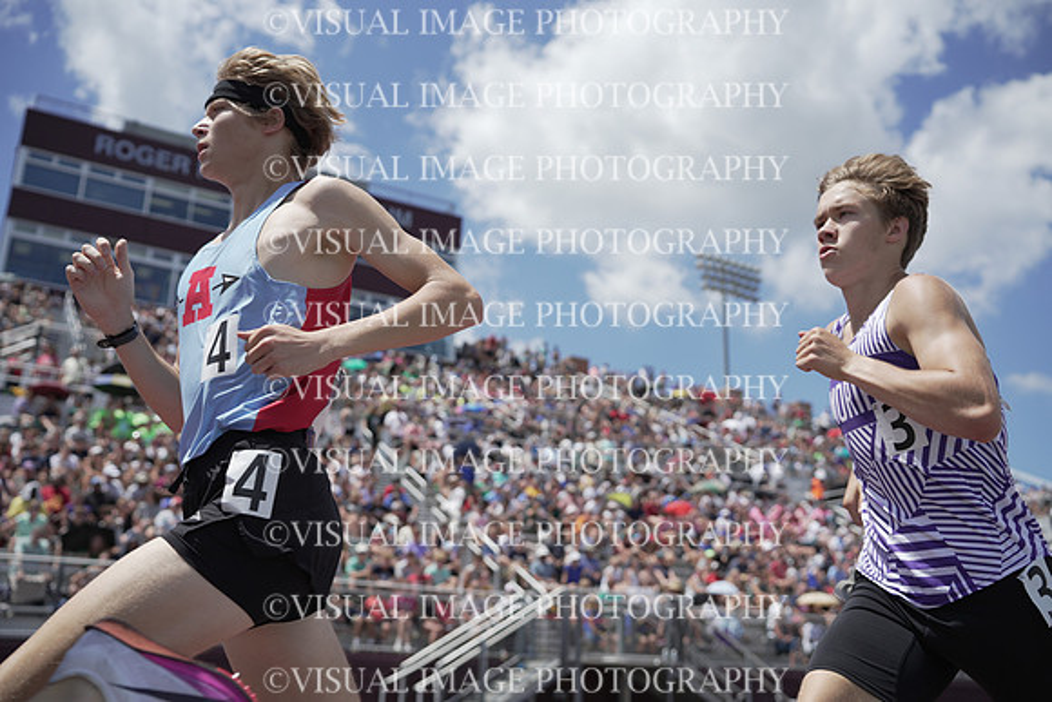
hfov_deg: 54.4
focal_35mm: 35
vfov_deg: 37.9
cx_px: 526
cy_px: 351
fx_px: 1023
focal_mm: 35
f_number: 2.8
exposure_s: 1/3200
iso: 125
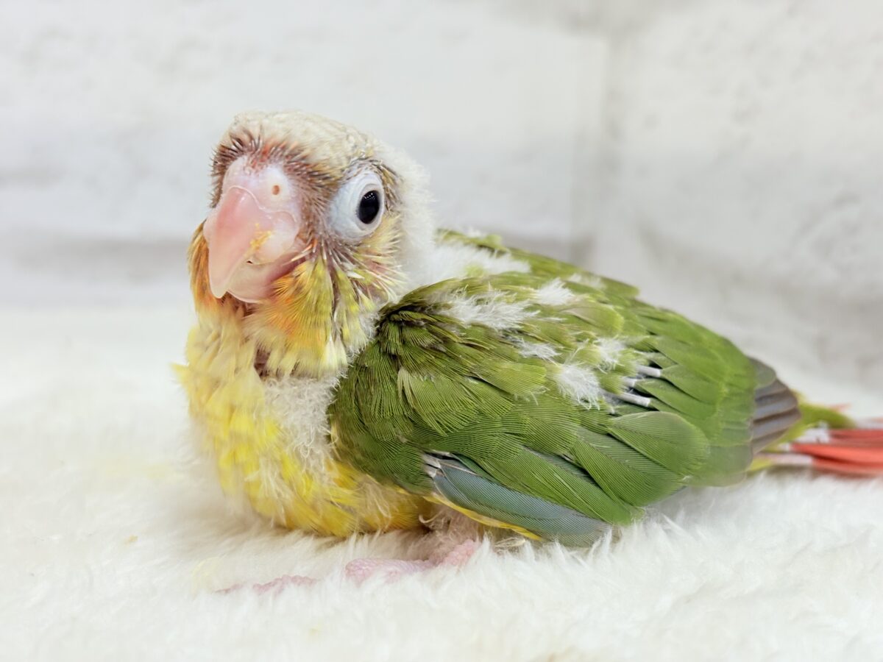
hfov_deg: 36.8
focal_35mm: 52
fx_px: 1326
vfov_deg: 28.0
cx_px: 442
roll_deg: +0.1
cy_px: 331
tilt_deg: -8.5
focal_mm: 5.96
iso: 80
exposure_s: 1/100
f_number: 1.6
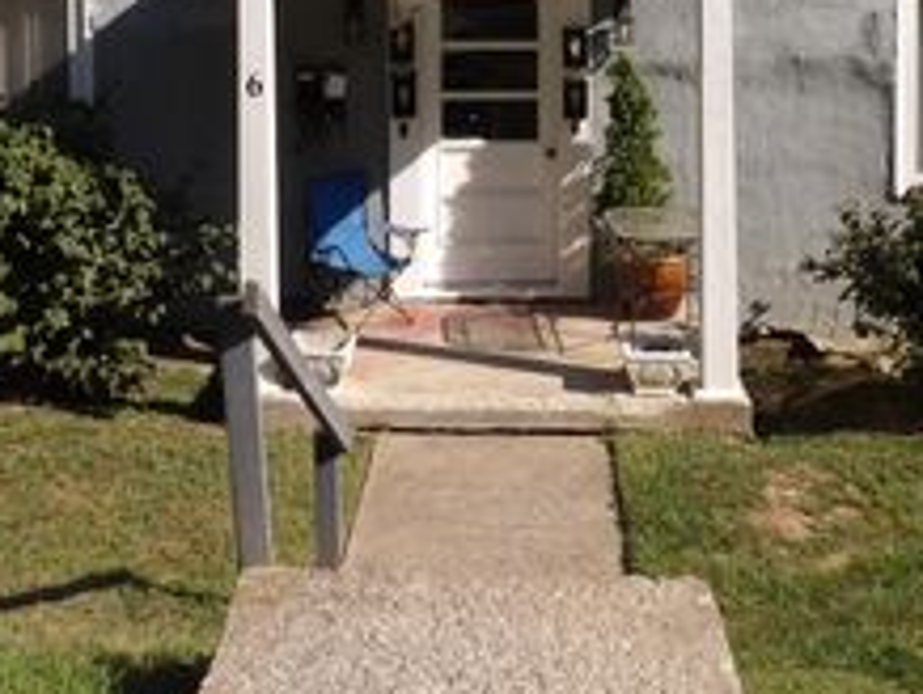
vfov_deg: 25.0
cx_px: 474
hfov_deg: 34.9
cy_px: -40
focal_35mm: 55
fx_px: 1468
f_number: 4.6
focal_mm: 4.3
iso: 100
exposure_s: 1/540
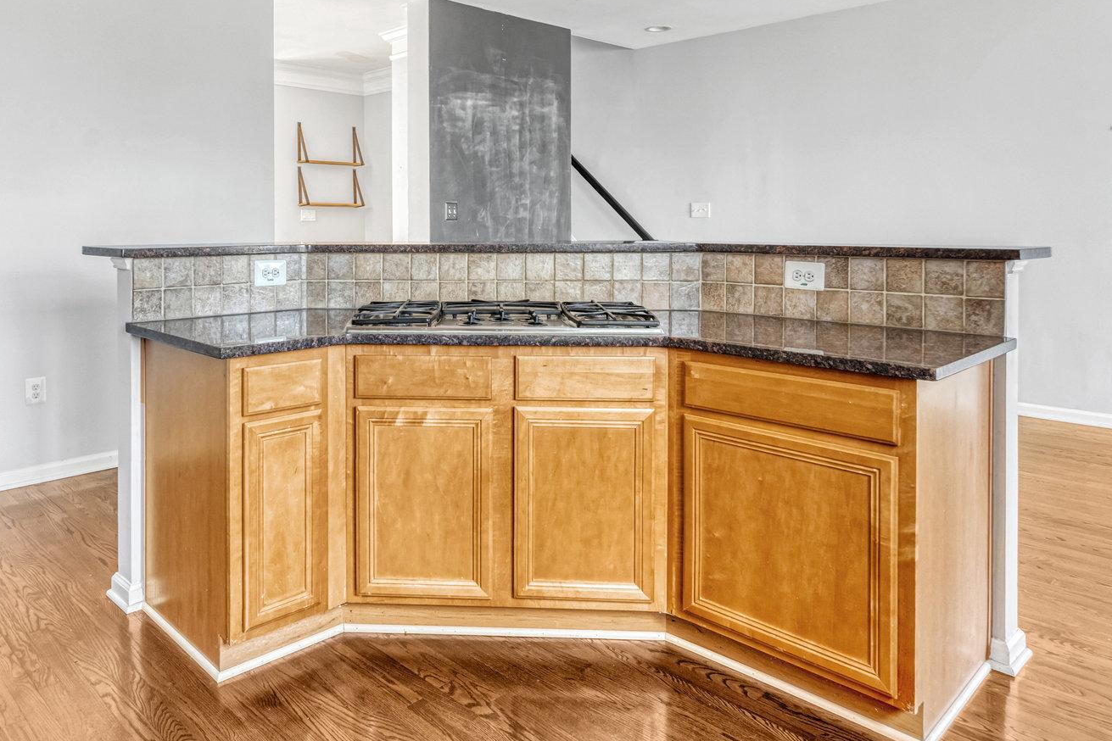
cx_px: 440
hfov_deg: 70.7
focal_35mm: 25
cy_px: 228
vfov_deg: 50.1
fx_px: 772
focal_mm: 16
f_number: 8
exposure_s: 1/80
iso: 1250
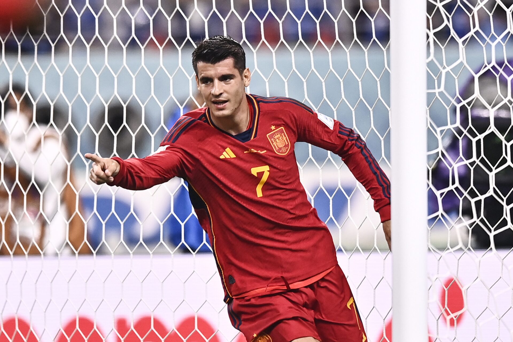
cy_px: 171
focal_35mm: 400
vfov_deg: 3.4
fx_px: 5700
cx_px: 256
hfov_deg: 5.2
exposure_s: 1/1600
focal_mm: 400
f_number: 3.5
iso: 2000
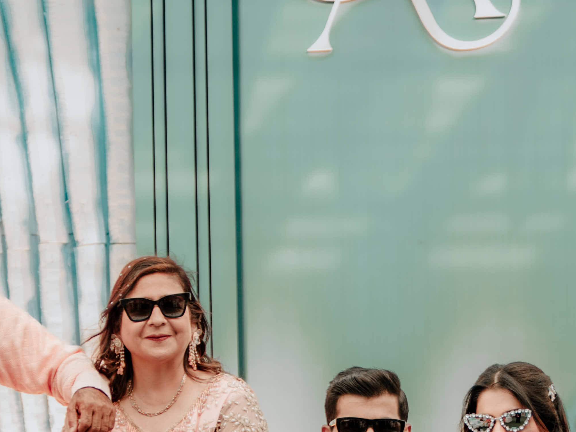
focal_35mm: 117
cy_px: 487
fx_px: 1947
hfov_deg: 16.7
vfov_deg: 12.4
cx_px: 431
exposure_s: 1/1000
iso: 160
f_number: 1.4
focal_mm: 35
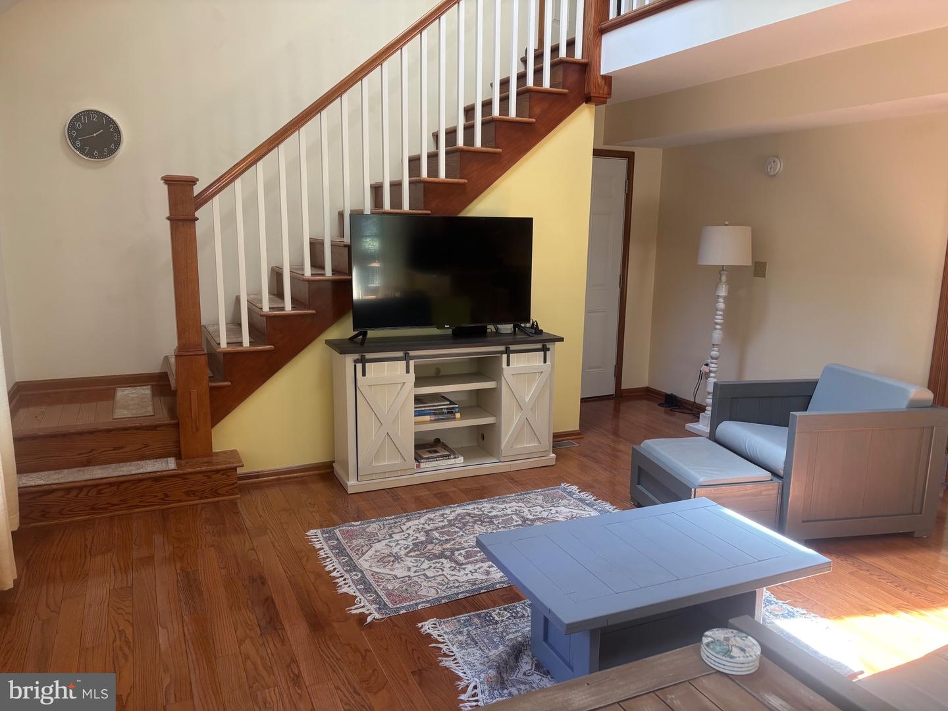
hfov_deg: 67.3
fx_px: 712
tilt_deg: -10.0
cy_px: 356
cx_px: 474
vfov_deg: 53.1
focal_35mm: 26
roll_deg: -1.0
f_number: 1.6
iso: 125
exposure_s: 1/60
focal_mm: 5.96
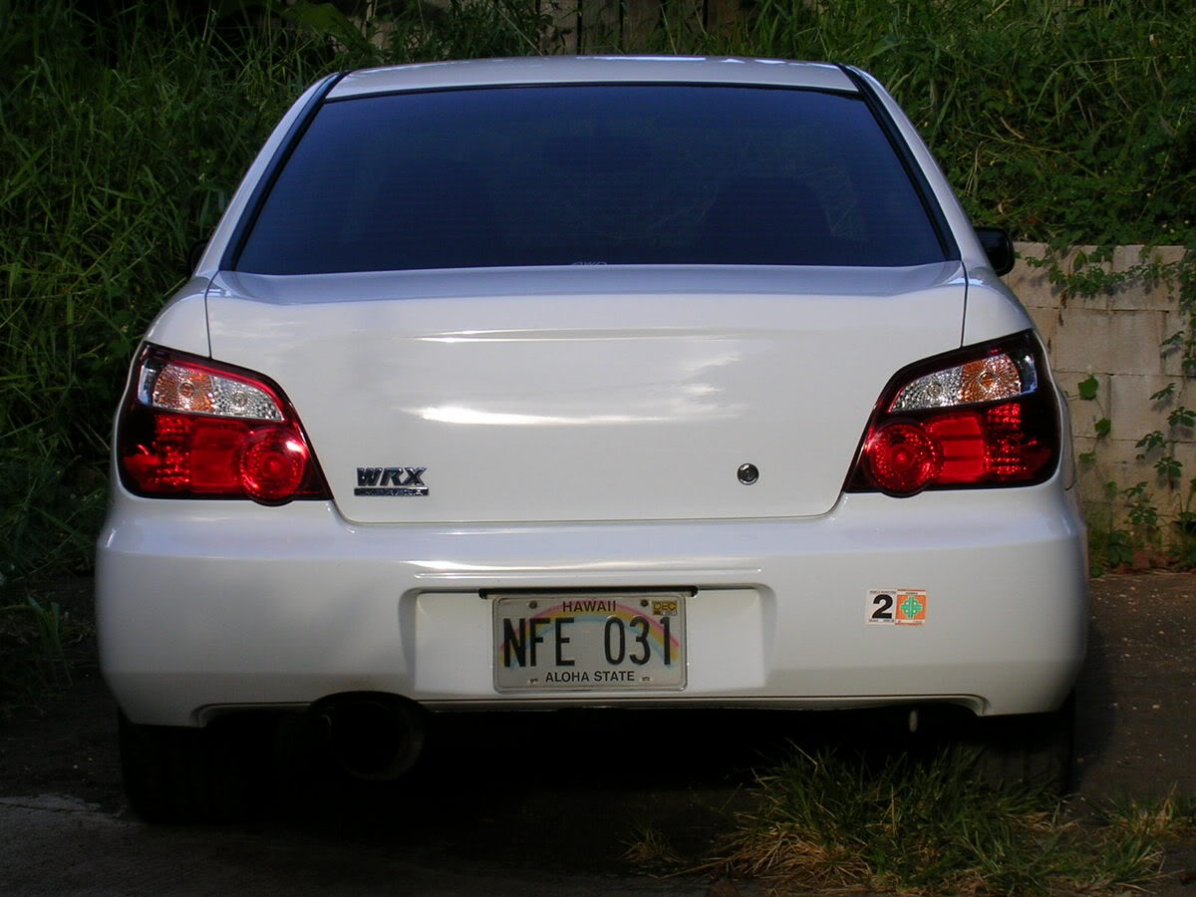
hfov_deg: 18.7
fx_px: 3628
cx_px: 598
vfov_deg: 14.1
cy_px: 448
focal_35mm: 105
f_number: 4.6
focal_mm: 15.9
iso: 50
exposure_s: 1/170
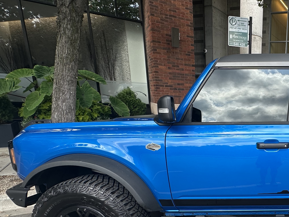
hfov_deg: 52.7
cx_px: 277
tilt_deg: -13.7
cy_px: 157
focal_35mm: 28
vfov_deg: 48.3
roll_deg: -3.6
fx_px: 234
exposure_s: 1/461
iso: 40
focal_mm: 2.22
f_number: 2.2
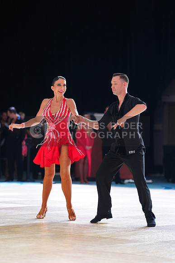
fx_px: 1086
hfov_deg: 9.2
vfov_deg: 13.8
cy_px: 132
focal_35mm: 149
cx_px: 88
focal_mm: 149
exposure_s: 1/400
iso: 2500
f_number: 2.8
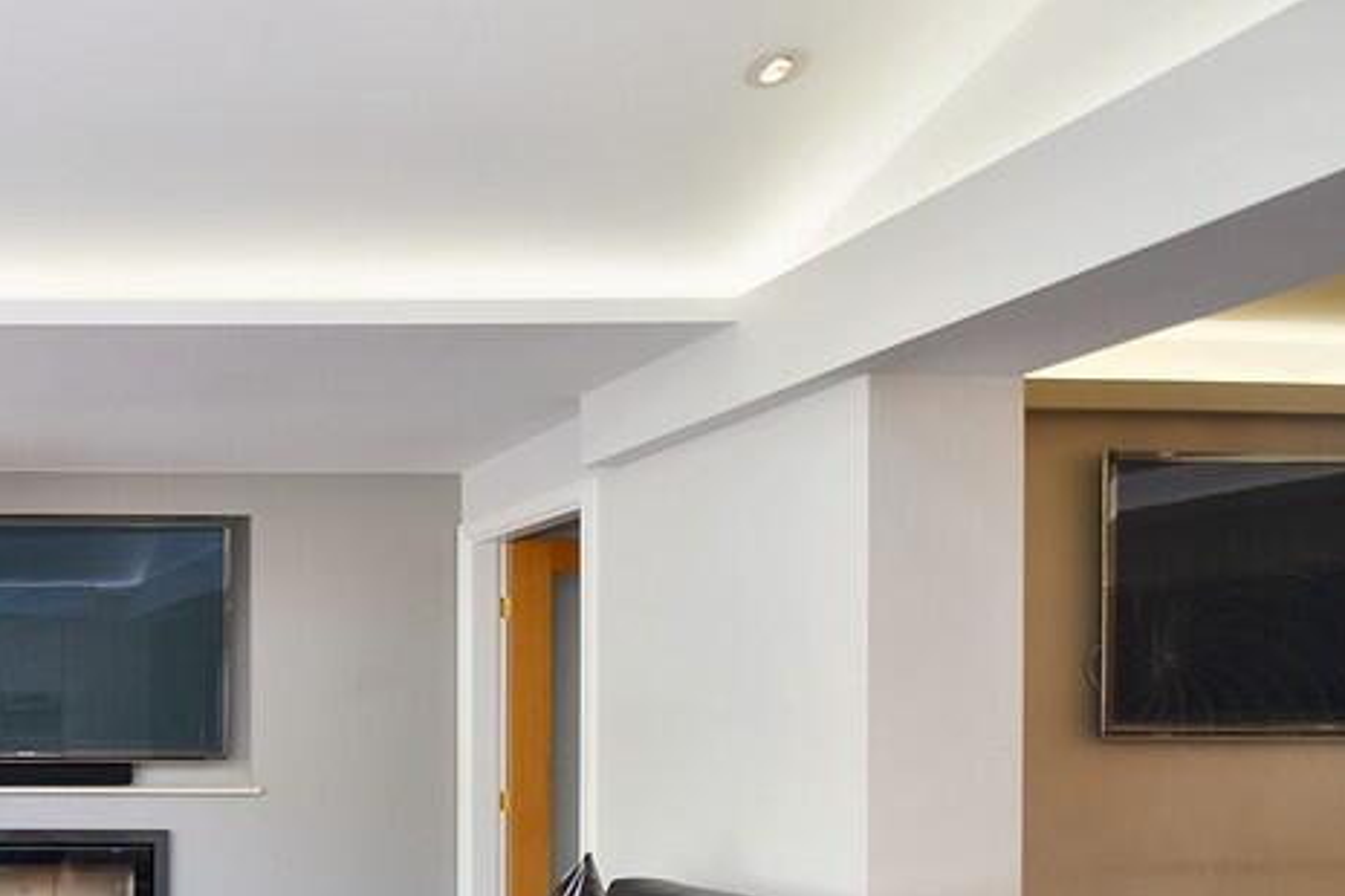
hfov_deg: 46.1
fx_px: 1233
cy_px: 753
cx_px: -55
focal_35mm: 33
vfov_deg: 38.1
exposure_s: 1/15
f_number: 4.5
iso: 100
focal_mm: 10
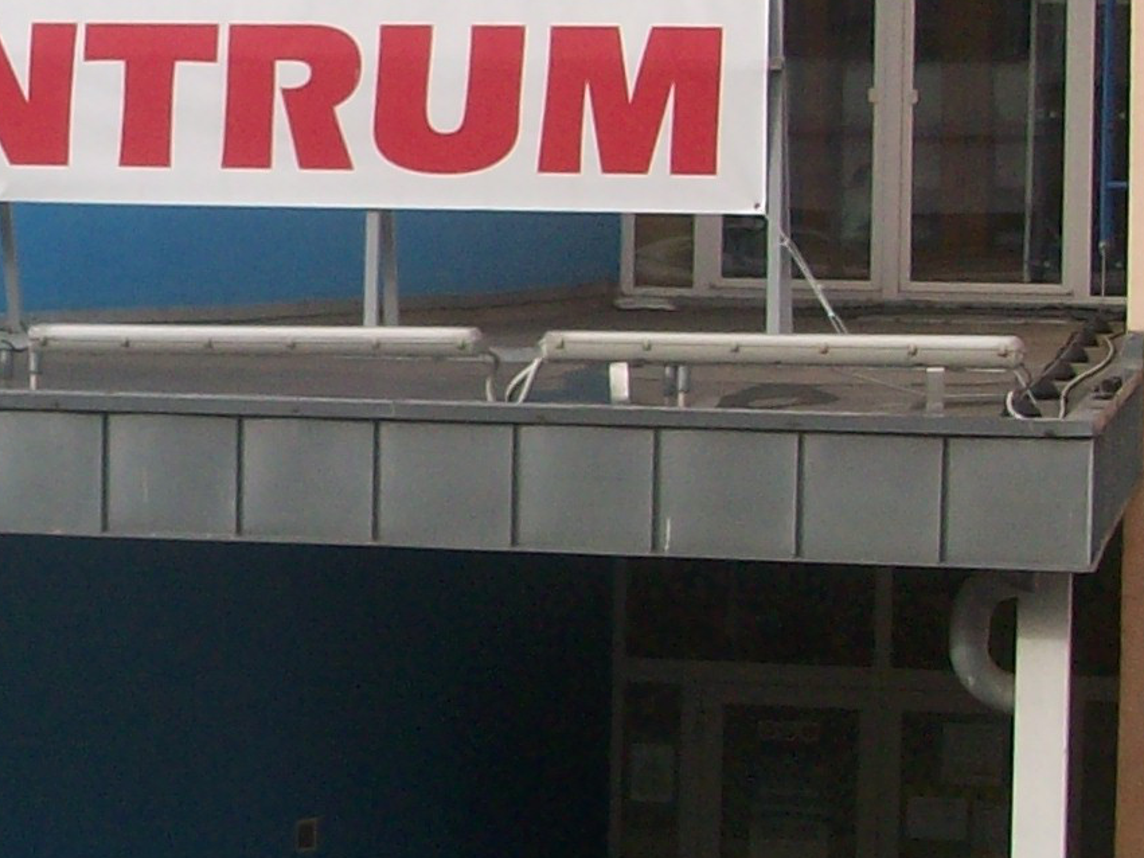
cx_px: -94
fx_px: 4329
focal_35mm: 131
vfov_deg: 11.2
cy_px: 86
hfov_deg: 14.7
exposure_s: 1/516
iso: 64
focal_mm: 5.7
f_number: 2.8
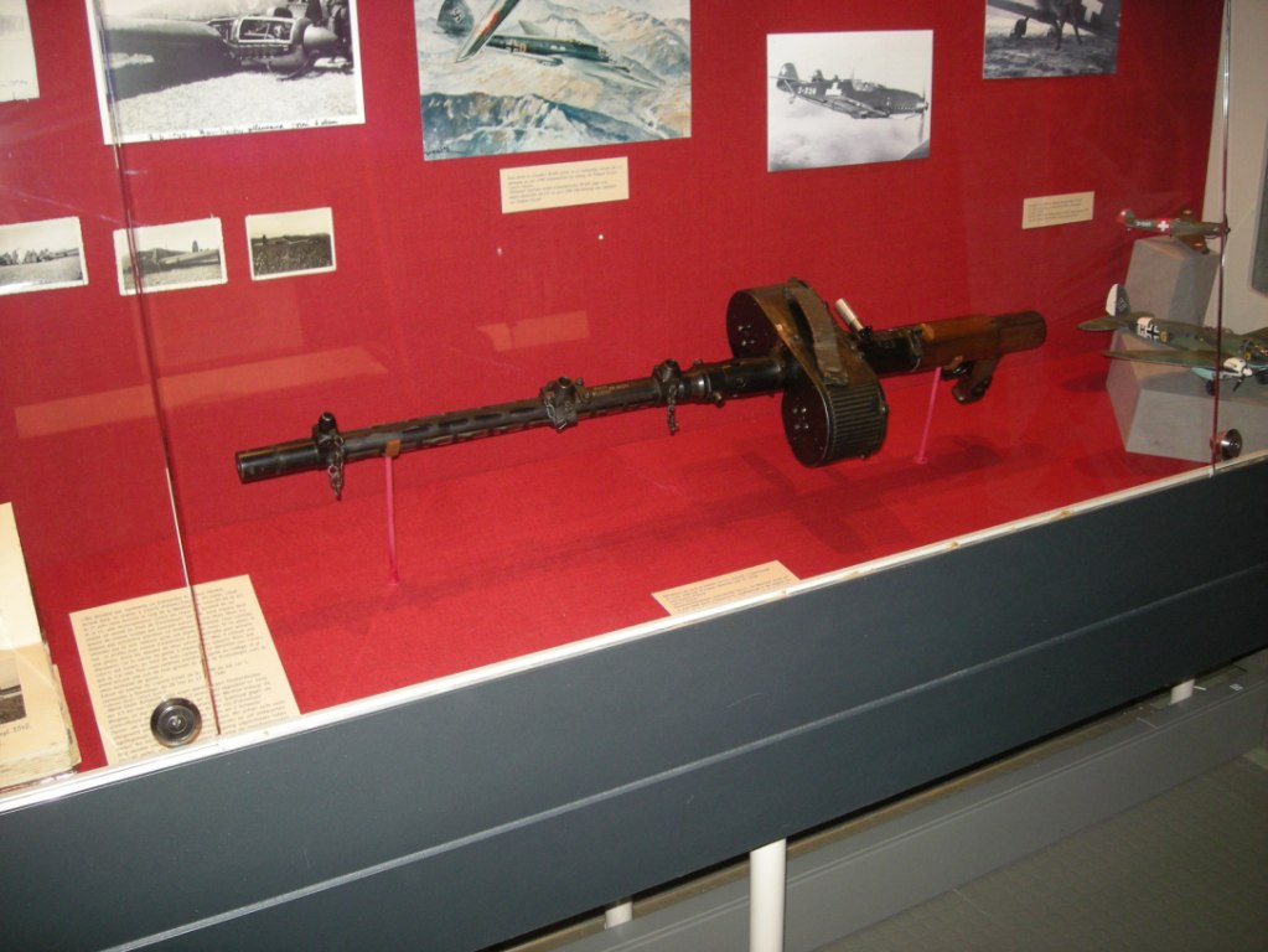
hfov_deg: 52.6
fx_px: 1283
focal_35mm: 35
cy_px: 476
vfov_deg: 40.7
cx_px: 634
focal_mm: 5.7
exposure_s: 1/60
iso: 172
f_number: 2.8
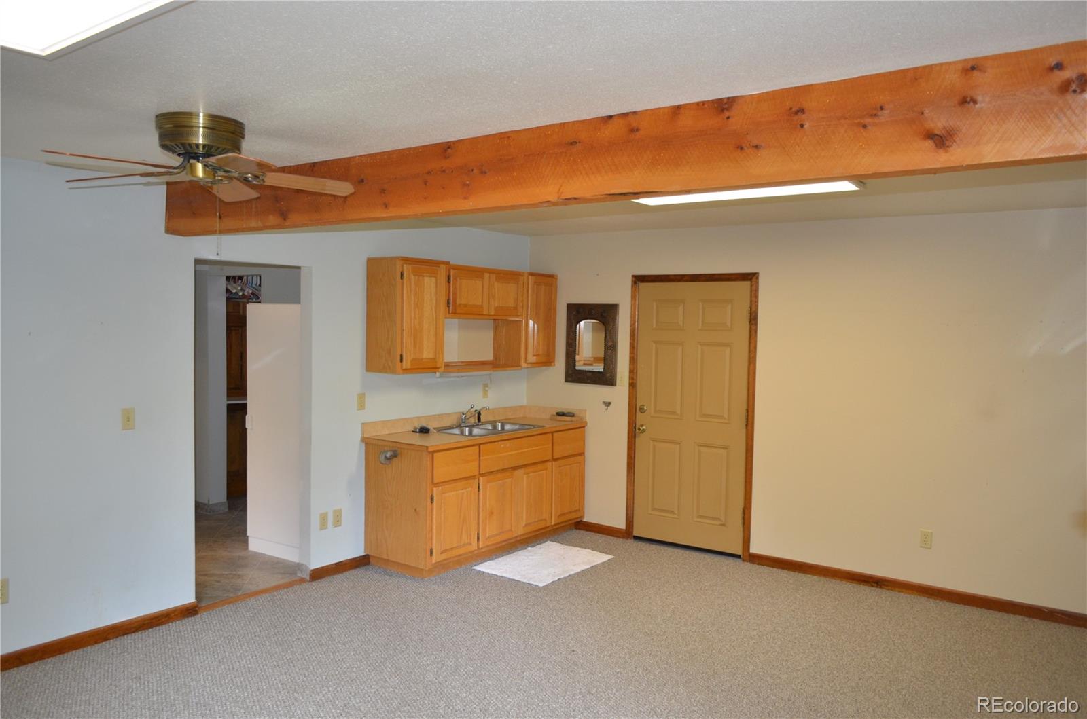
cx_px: 544
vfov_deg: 47.7
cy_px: 360
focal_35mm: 27
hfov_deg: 67.5
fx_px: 813
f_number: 3.5
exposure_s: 1/60
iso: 560
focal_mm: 18
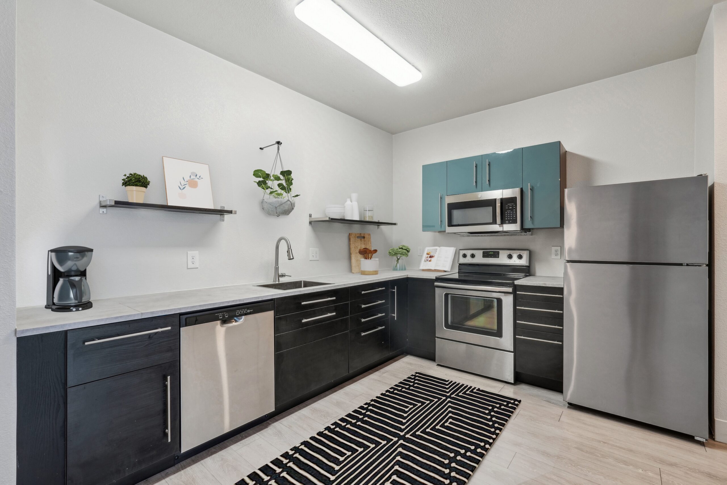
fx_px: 323
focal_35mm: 16
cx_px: 364
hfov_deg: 96.7
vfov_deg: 73.8
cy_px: 242
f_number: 14
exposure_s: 1/5
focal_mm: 16
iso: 400
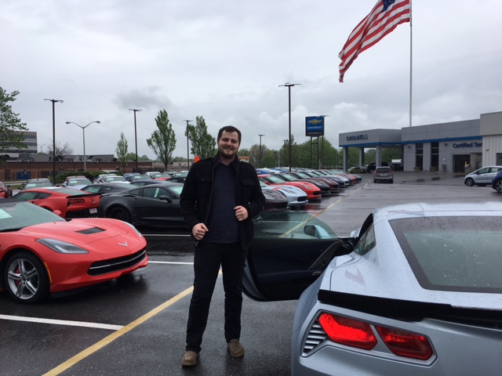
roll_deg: +0.3
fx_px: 421
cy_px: 188
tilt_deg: -2.3
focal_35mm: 29
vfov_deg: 48.2
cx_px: 251
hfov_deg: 61.7
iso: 25
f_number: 2.2
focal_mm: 4.15
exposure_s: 1/1083
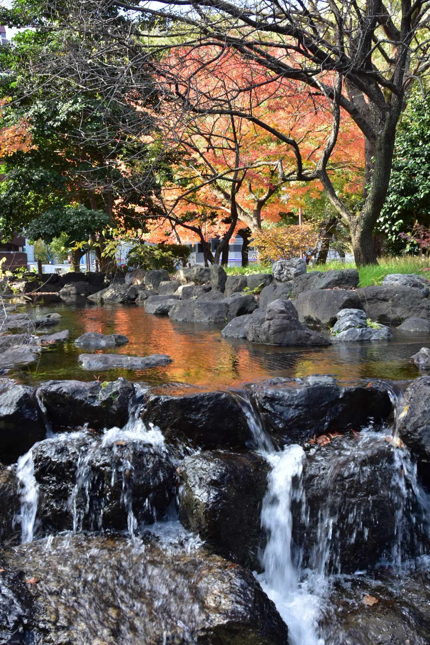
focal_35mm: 36
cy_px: 322
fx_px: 645
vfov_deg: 53.1
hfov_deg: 36.9
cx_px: 215
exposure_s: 1/60
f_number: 9
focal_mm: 24
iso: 250
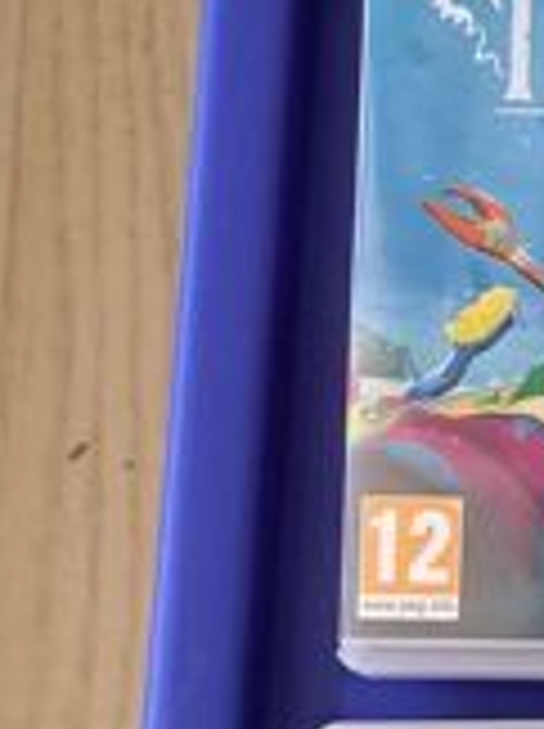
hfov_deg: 13.6
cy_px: 742
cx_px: 1034
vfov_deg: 20.0
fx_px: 1996
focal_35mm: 95
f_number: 1.8
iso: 320
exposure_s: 1/50
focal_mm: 5.23
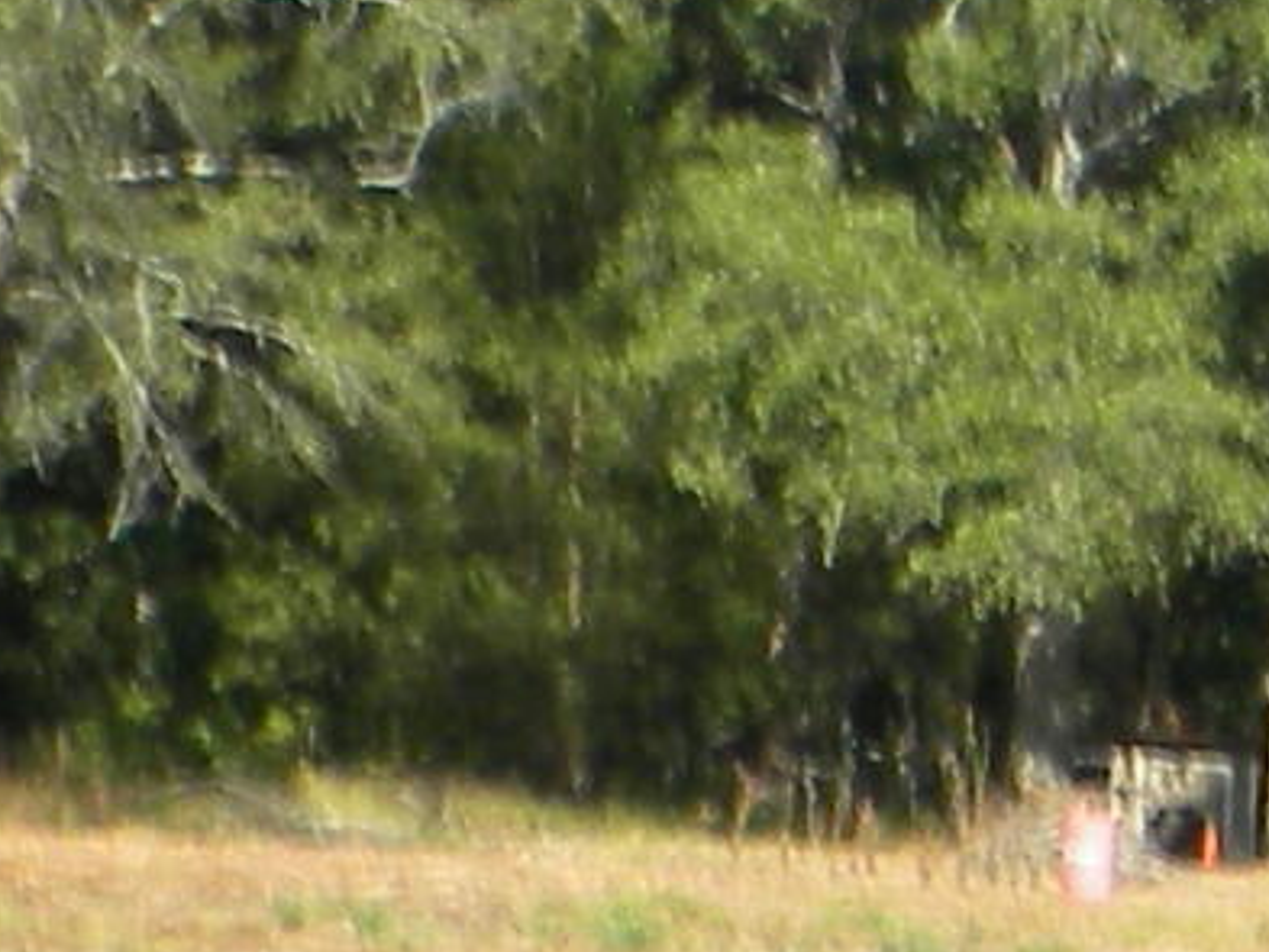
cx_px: 1899
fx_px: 10084
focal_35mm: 275
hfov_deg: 7.1
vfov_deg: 5.4
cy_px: 1155
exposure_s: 1/460
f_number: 3.7
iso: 80
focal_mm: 6.4
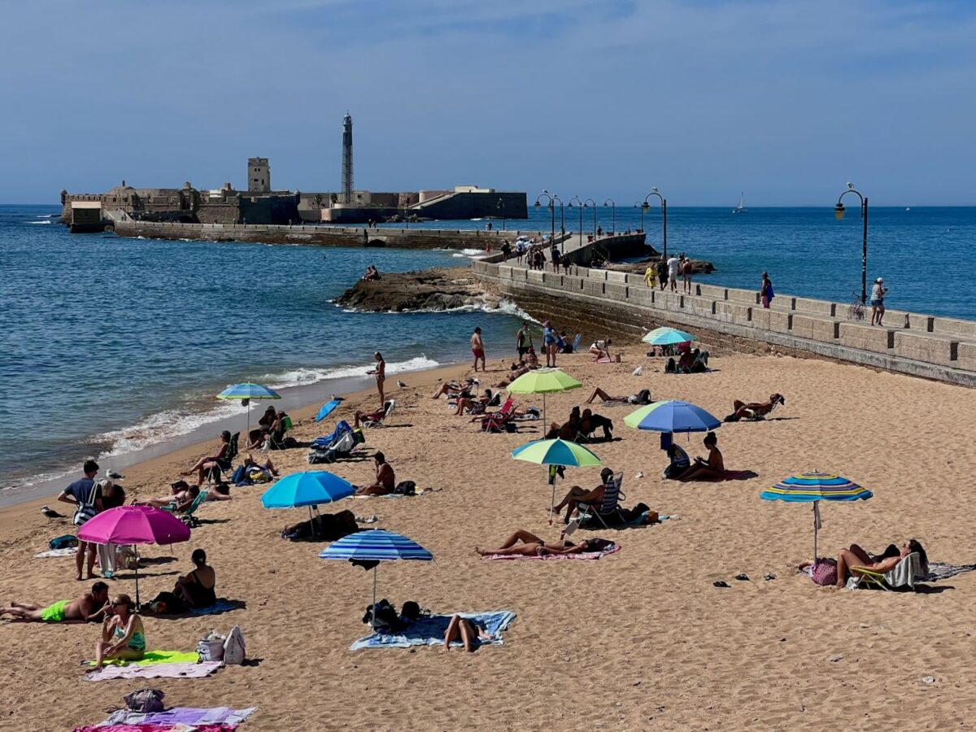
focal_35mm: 77
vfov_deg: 19.1
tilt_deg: -3.9
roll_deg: -0.9
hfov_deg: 25.3
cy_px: 366
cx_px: 488
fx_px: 2171
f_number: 2.8
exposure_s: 1/1698
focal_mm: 9
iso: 32
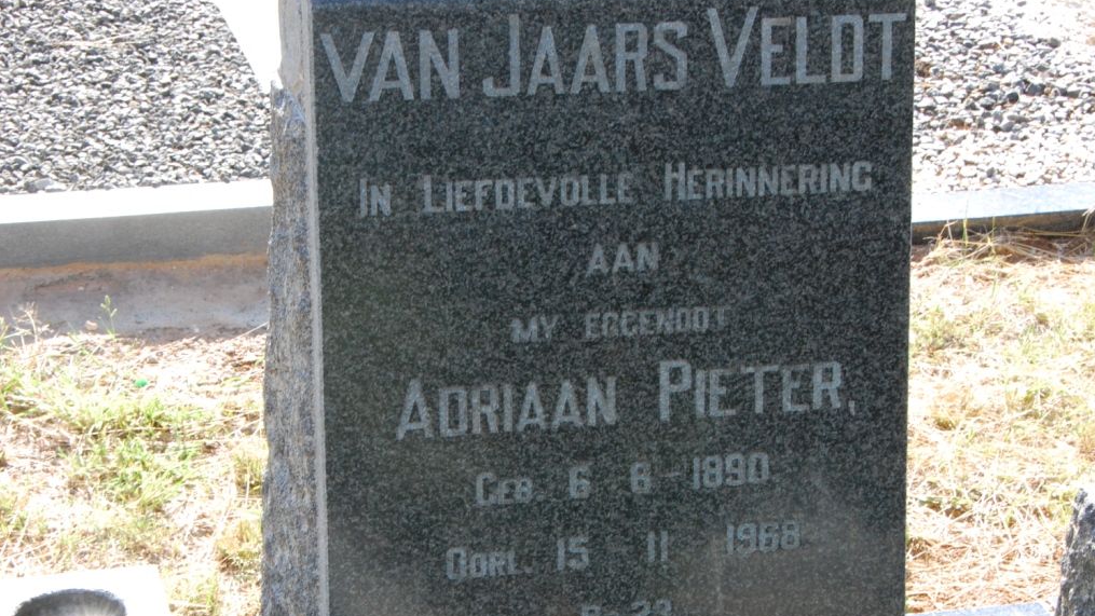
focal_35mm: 95
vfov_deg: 12.7
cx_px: 551
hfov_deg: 22.5
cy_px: 360
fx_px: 2758
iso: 800
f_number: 22
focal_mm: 60
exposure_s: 1/30
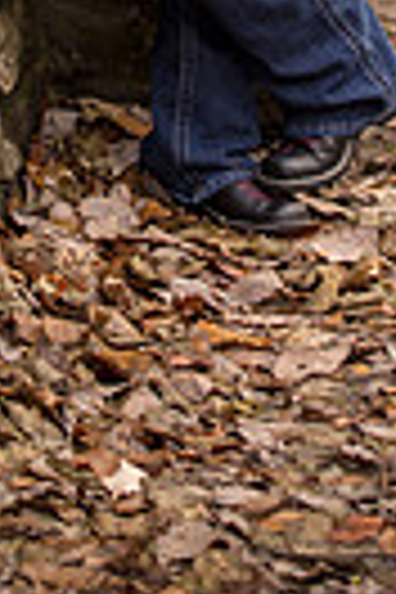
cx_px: 261
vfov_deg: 7.0
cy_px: -405
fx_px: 4785
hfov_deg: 4.7
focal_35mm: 290
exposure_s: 1/125
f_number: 2.8
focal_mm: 85
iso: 200
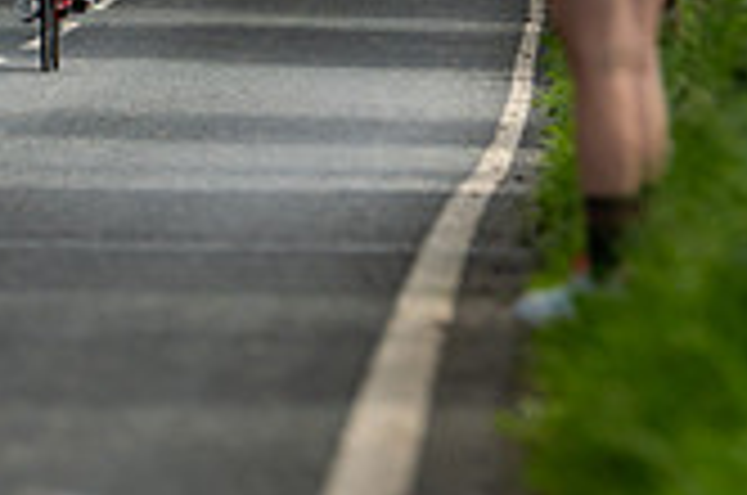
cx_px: 0
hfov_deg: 3.8
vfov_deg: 2.5
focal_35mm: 543
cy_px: -250
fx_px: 11246
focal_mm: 155
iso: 250
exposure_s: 1/1000
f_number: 4
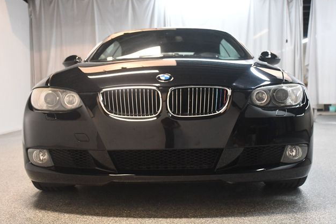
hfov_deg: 42.8
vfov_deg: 29.2
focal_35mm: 46
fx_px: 429
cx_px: 167
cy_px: 112
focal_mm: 30
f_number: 4
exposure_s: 1/125
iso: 3200
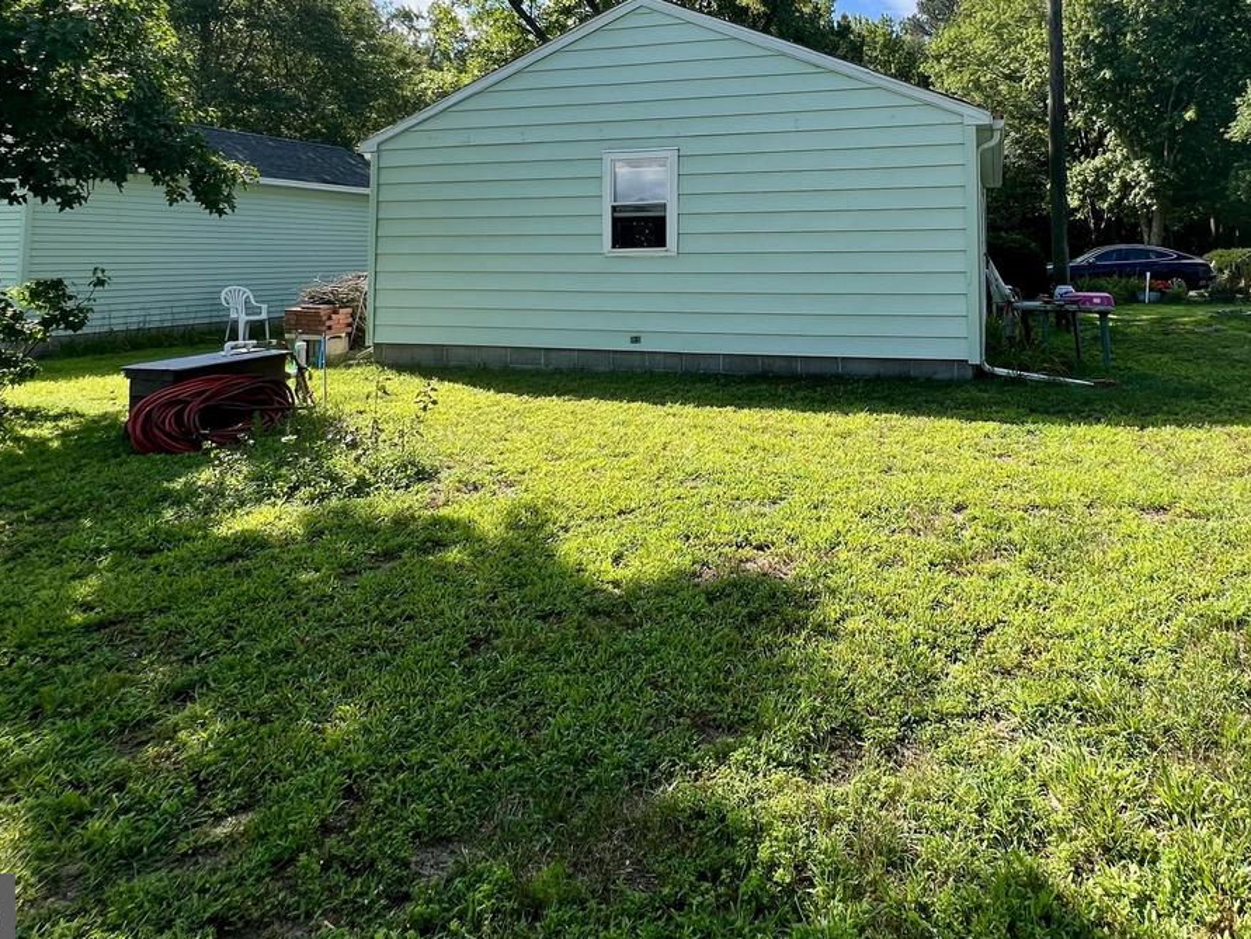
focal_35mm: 21
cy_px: 197
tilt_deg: +4.0
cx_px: 779
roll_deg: +0.6
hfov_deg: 77.6
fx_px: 759
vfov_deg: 58.9
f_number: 1.8
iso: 32
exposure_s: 1/664
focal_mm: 1.57
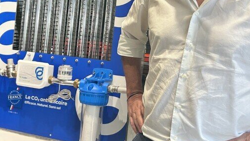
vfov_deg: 20.3
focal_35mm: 59
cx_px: 94
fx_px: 391
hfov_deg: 35.3
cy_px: 39
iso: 64
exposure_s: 1/100
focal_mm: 5.7
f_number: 1.5
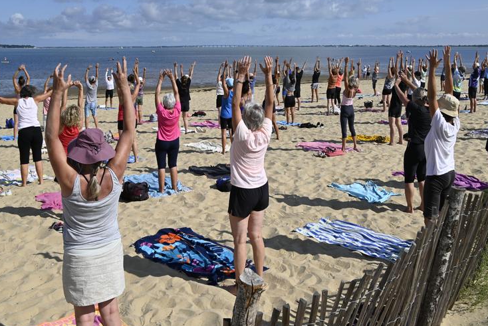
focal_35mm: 33
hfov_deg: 57.1
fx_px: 448
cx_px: 268
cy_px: 193
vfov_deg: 39.9
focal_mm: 18
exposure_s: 1/500
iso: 100
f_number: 8
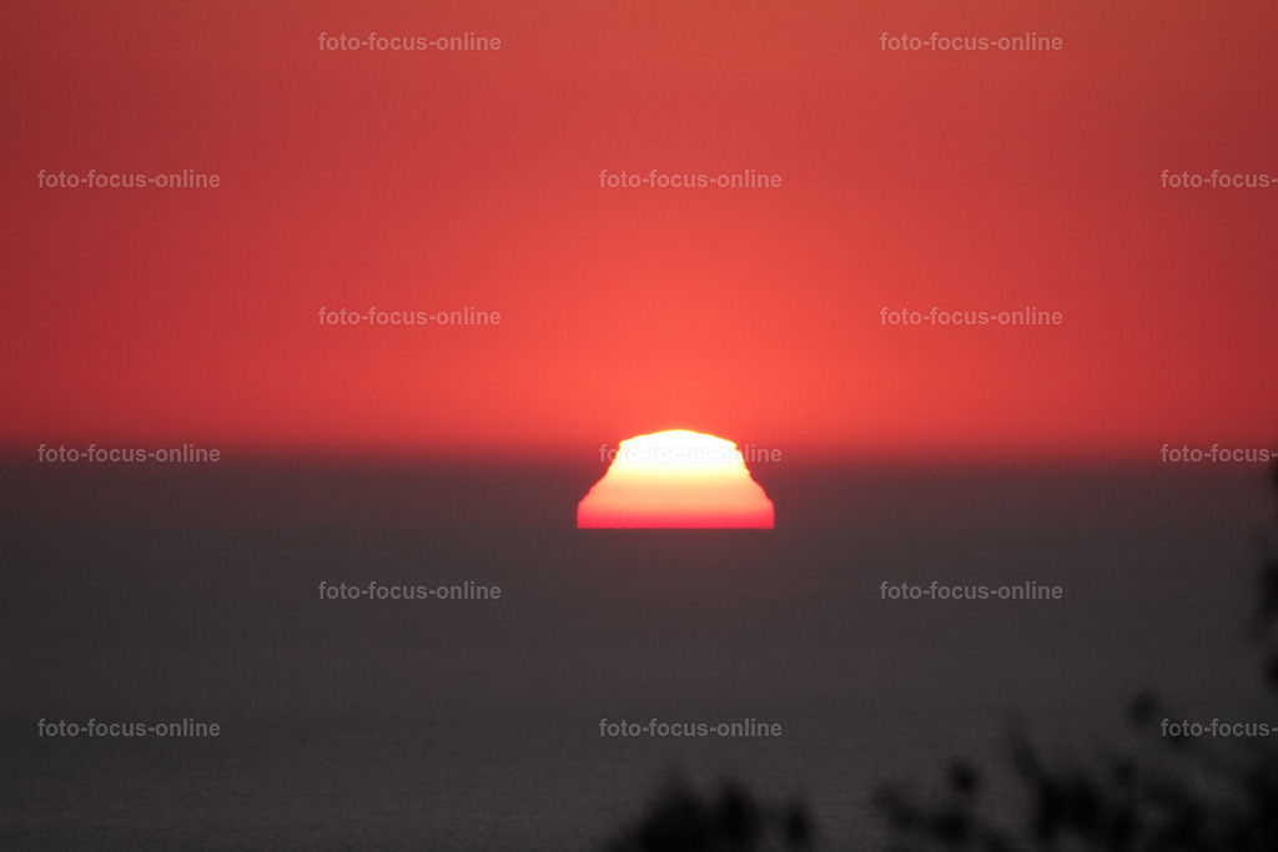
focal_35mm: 600
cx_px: 639
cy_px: 426
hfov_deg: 3.4
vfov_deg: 2.3
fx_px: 21302
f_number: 4
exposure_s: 1/250
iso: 250
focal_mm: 220
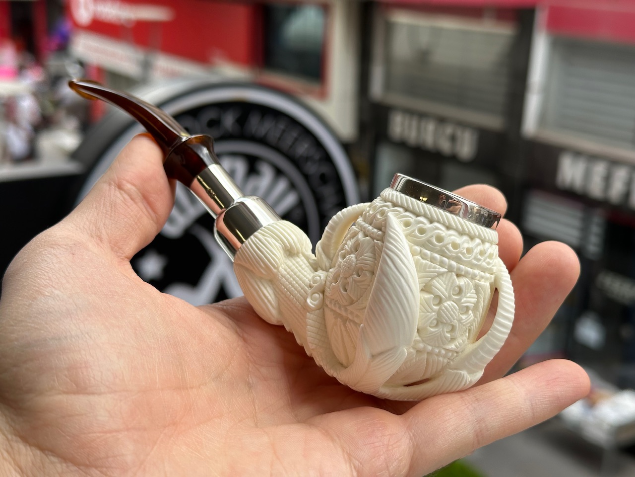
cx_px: 318
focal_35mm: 48
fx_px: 881
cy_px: 238
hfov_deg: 39.7
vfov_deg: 30.3
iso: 64
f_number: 1.78
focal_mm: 6.86
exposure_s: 1/843
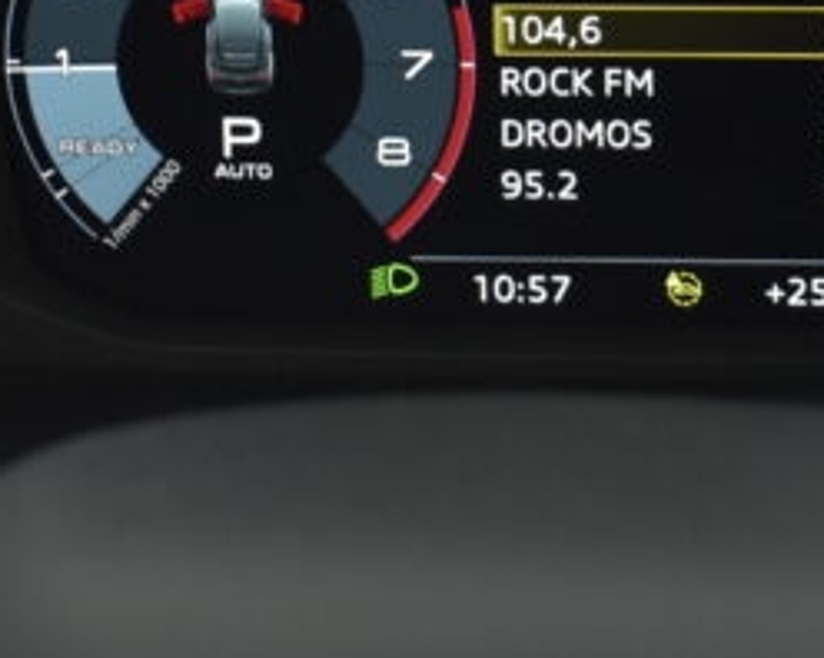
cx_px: 698
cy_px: 15
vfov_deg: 12.1
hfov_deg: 15.1
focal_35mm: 126
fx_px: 3081
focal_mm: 29
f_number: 4.2
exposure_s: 1/100
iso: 1600
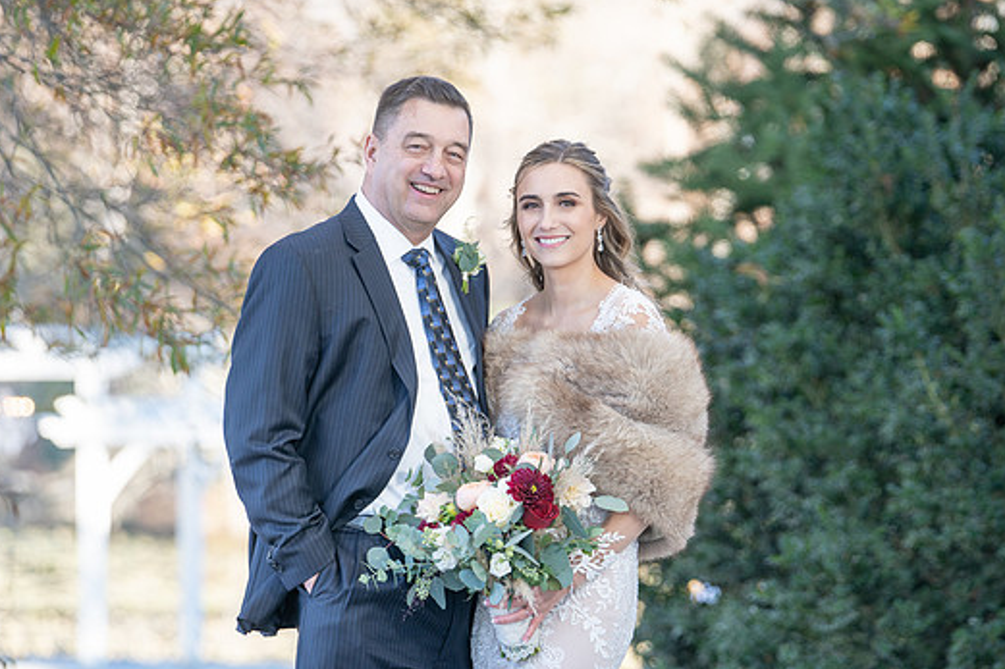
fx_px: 5581
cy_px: 346
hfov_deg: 10.3
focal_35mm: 200
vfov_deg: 6.9
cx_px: 463
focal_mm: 174
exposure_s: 1/250
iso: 250
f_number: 4
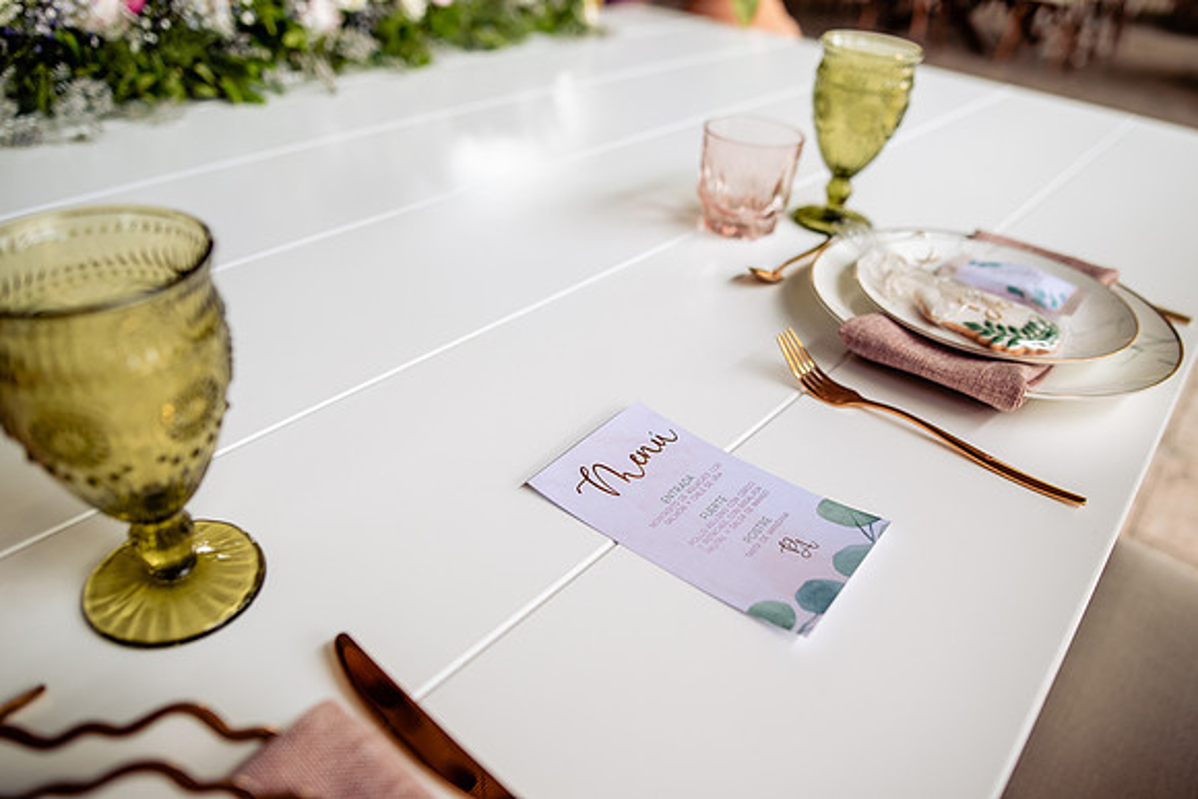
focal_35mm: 25
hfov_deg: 71.6
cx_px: 599
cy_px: 400
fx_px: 830
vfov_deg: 51.4
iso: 400
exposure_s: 1/640
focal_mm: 24
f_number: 2.5
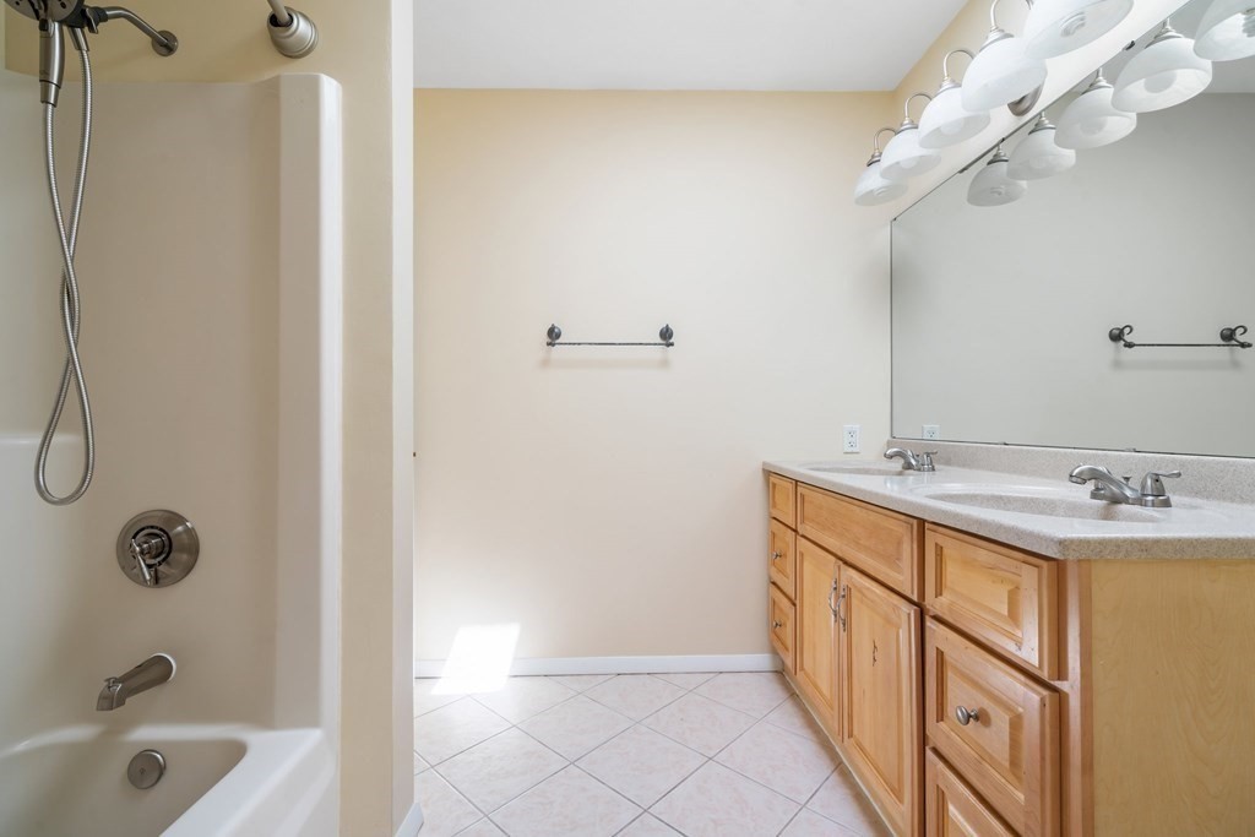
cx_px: 628
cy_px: 418
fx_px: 523
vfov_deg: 77.3
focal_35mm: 15
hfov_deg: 100.4
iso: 100
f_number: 8
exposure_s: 1/2.5
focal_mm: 15
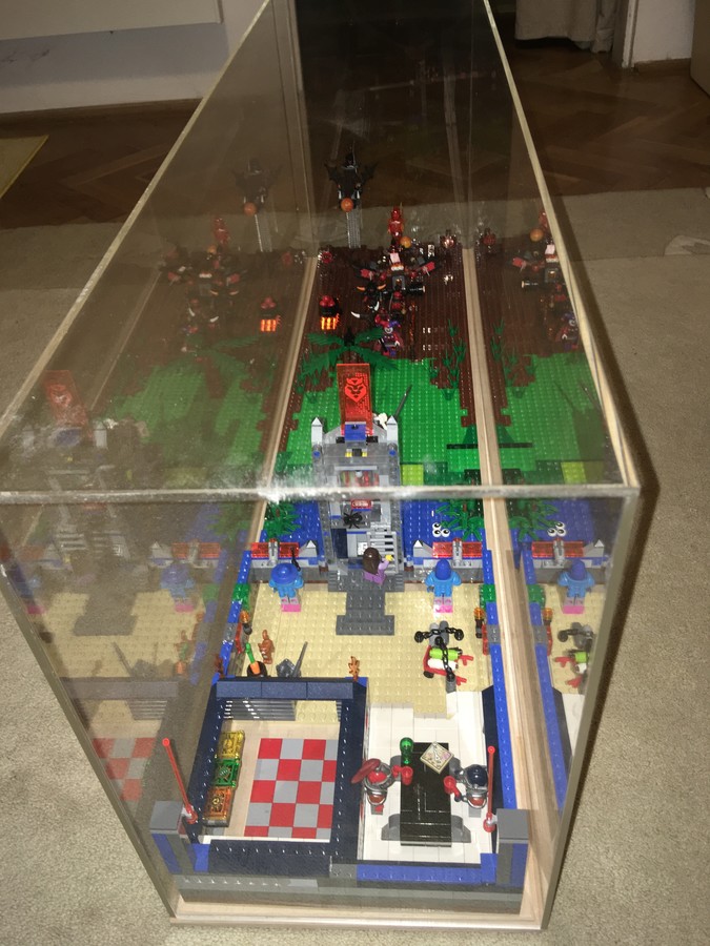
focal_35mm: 29
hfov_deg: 48.2
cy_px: 473
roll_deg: +5.8
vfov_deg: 61.7
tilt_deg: -39.9
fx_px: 793
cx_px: 355
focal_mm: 4.15
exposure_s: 1/17
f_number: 2.2
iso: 50
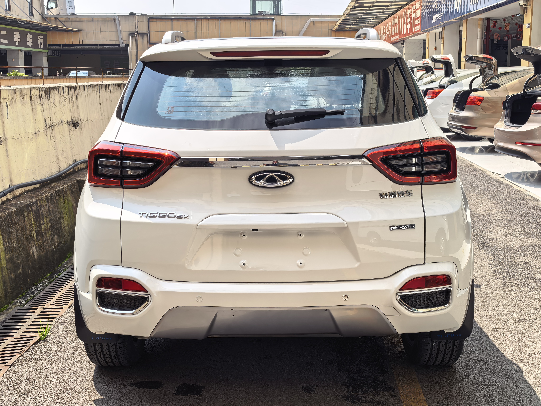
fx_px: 750
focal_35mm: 48
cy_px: 203
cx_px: 270
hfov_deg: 39.7
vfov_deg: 30.3
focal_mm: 6.98
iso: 50
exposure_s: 1/5000
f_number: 2
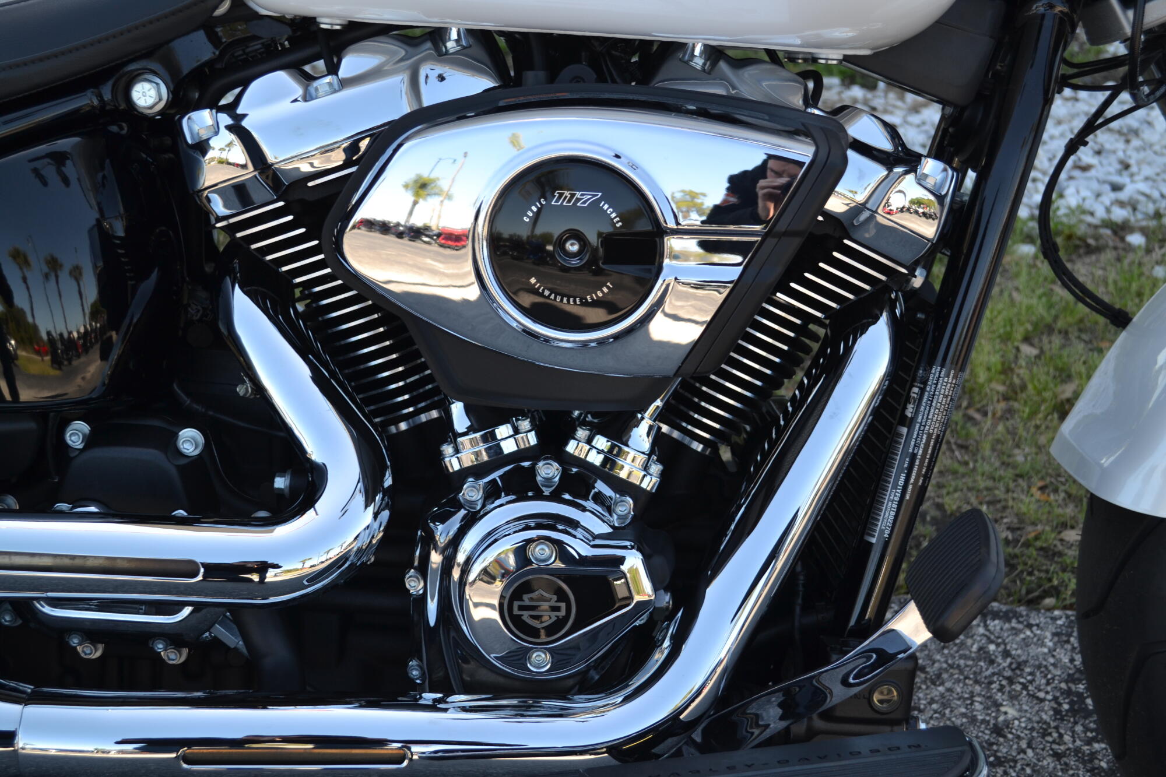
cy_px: 388
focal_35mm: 45
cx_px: 583
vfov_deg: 29.9
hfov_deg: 43.6
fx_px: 1457
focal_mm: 30
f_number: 5.6
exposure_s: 1/125
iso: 125
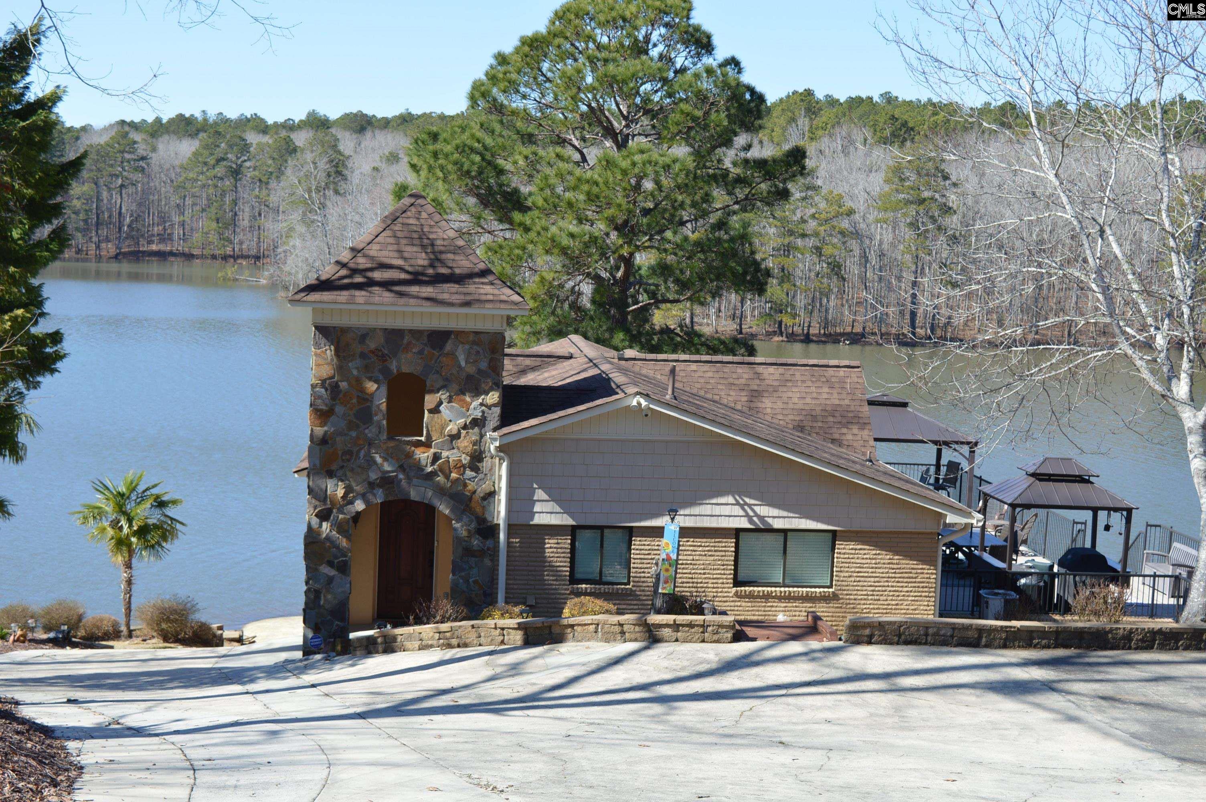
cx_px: 603
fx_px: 1757
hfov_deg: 37.9
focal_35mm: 52
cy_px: 401
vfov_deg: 25.7
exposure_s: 1/200
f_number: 7.1
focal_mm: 35
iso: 100
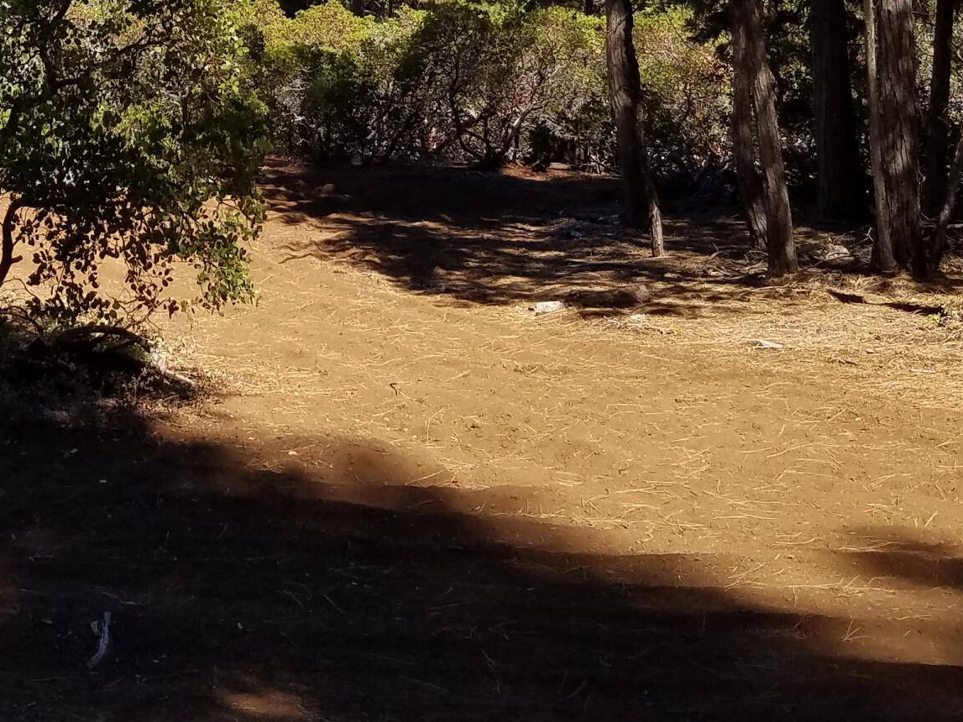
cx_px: 62
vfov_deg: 19.9
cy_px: -214
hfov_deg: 27.3
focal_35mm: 68
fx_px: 1892
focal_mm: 4.2
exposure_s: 1/1540
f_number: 1.7
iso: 50
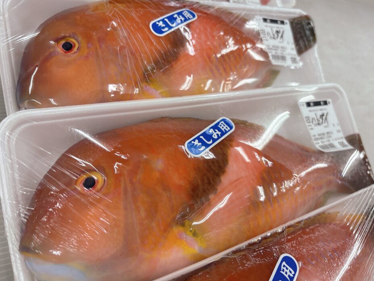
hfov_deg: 65.3
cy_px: 142
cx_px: 193
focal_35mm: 27
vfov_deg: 51.4
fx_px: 292
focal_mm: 5.96
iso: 100
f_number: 1.6
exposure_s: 1/120
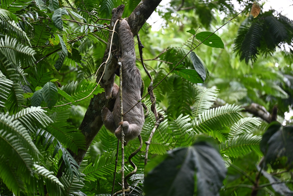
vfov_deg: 3.7
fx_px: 3052
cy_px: 98
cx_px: 146
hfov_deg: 5.5
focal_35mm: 375
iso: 640
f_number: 6.3
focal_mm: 250
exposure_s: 1/250
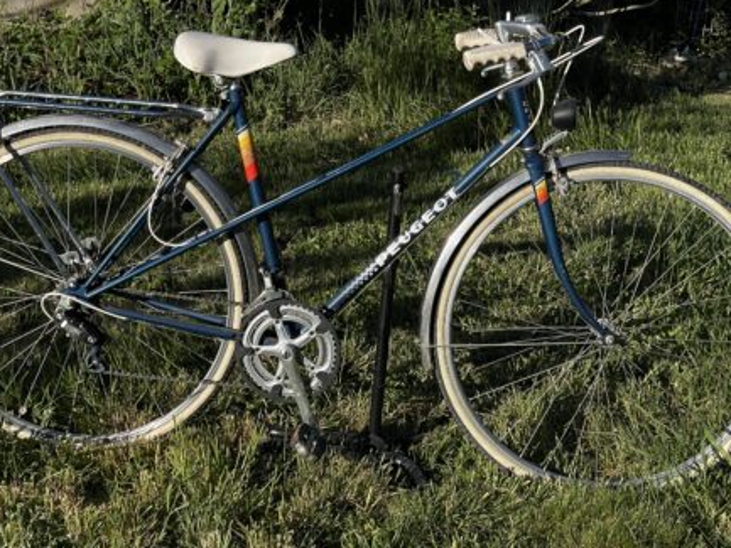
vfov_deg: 20.4
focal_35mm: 72
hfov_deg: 27.0
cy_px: 182
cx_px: 346
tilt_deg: -12.9
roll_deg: -1.1
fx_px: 1521
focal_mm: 6
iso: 32
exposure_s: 1/2817
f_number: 2
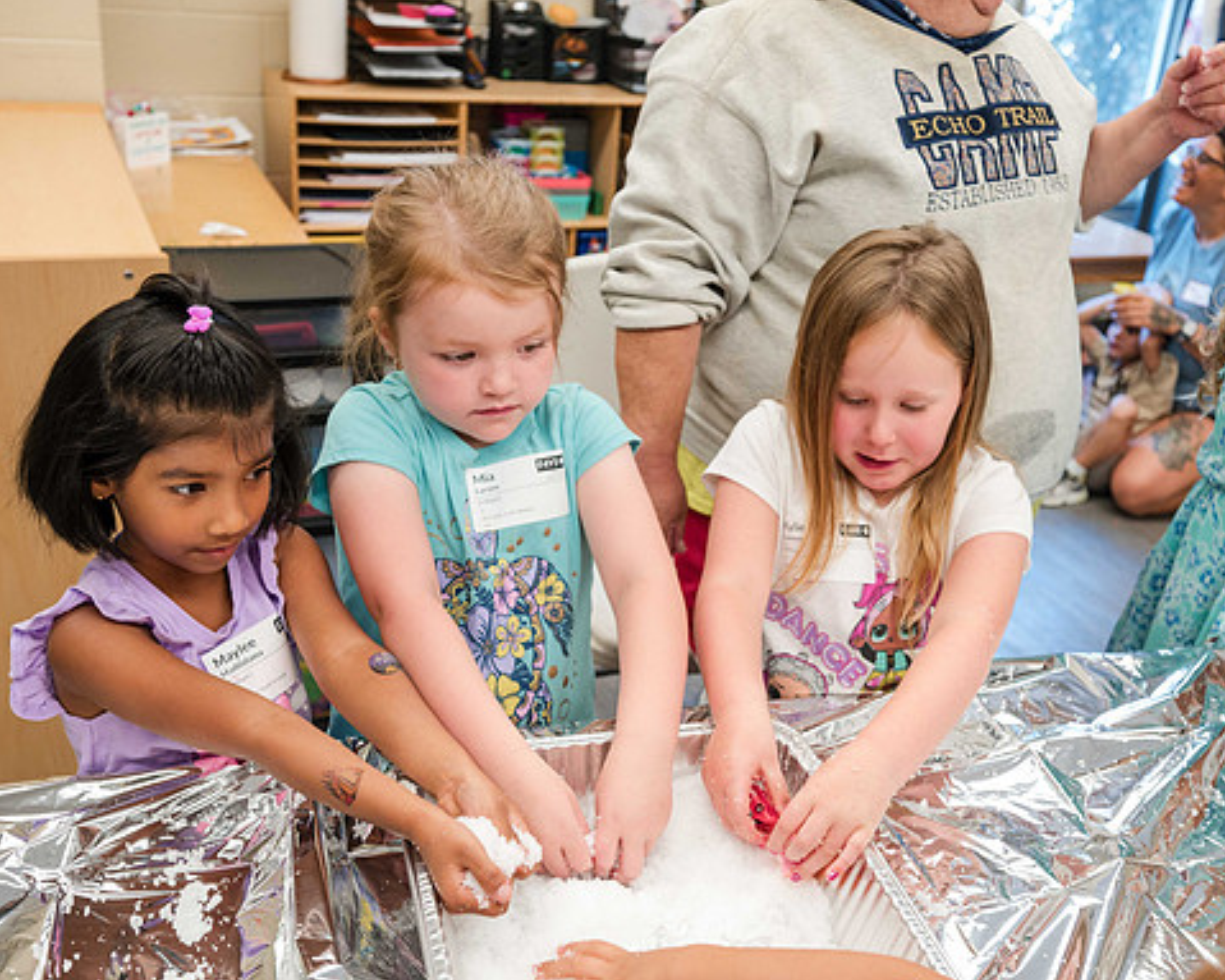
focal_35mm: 37
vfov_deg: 40.1
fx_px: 1341
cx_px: 664
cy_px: 475
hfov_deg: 49.0
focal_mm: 30
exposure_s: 1/125
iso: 1800
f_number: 4
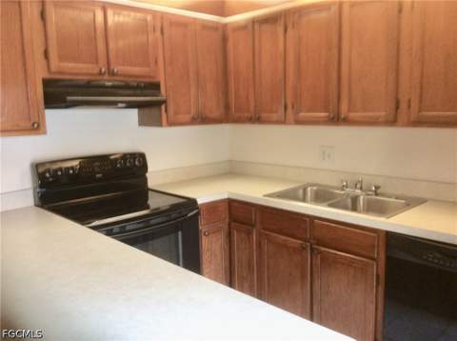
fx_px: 422
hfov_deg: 56.9
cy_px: 170
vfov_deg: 44.0
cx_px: 228
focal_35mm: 32
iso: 125
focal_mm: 3.3
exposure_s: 1/24
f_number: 2.4
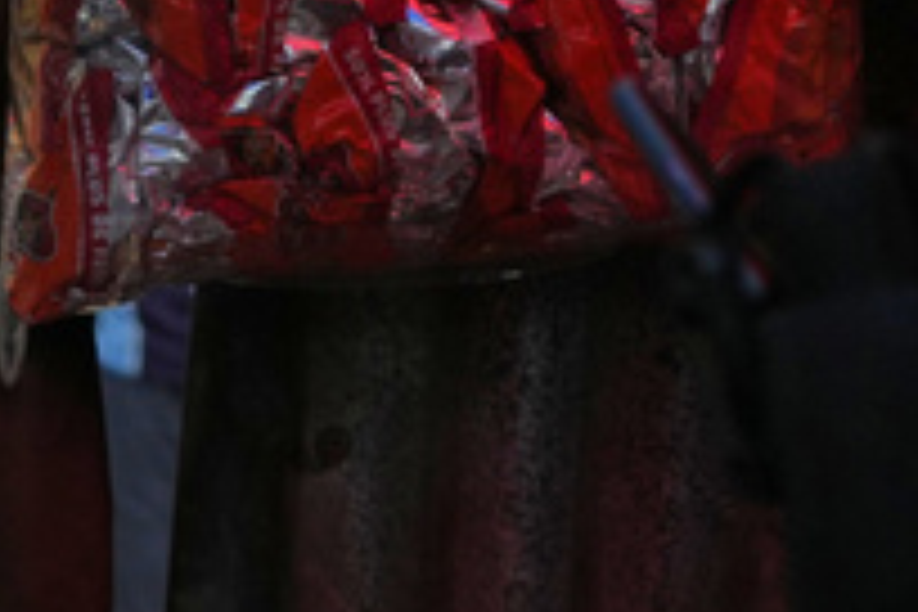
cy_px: 1472
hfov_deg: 7.9
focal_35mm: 251
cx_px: -734
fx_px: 6400
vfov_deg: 5.3
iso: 320
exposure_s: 1/250
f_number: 2.8
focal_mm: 50
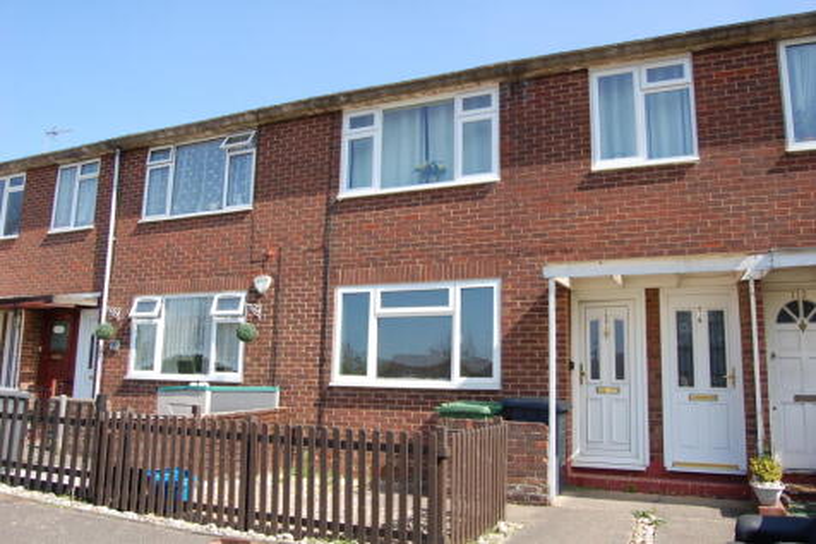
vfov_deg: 47.9
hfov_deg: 67.4
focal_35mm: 27
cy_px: 272
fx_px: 612
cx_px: 408
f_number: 8
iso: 200
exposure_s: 1/250
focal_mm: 18
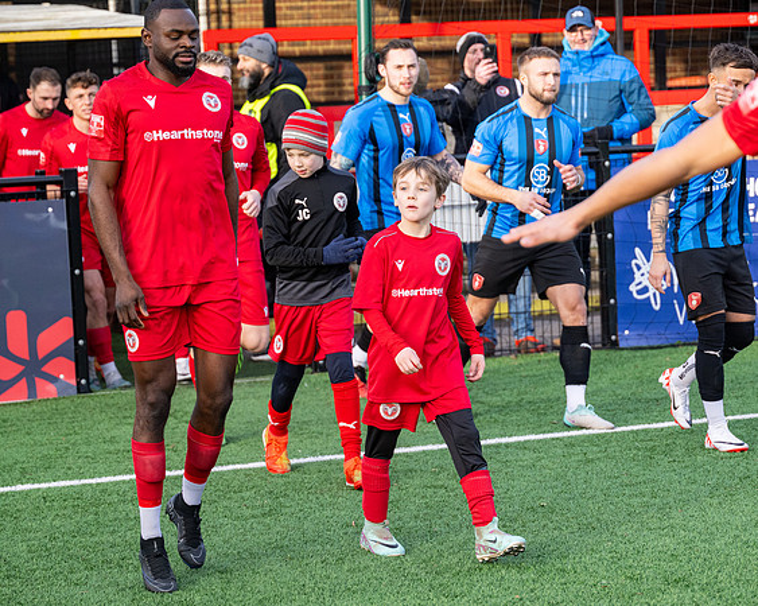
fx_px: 2822
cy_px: 345
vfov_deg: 12.3
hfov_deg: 15.3
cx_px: 519
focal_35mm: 126
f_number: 4
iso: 800
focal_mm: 98
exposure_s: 1/2000
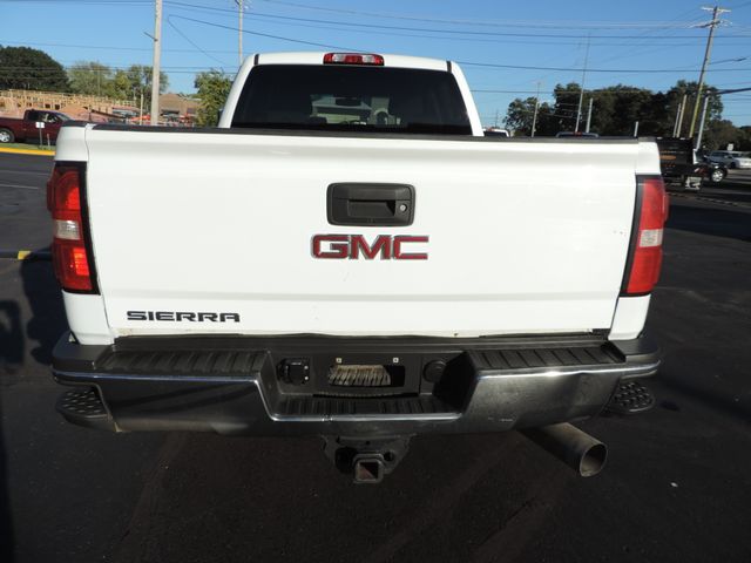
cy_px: 282
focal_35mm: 24
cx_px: 376
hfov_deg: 71.6
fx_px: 521
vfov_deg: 56.8
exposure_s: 1/1600
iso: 80
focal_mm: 4.3
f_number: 3
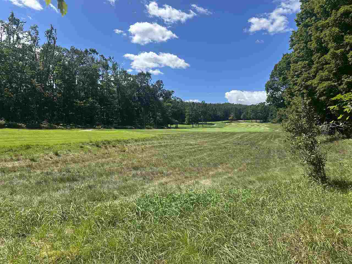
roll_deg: -1.1
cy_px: 132
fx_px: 244
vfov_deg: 56.8
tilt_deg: +0.0
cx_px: 176
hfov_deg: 71.6
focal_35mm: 24
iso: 80
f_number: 1.78
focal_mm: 6.86
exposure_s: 1/3472
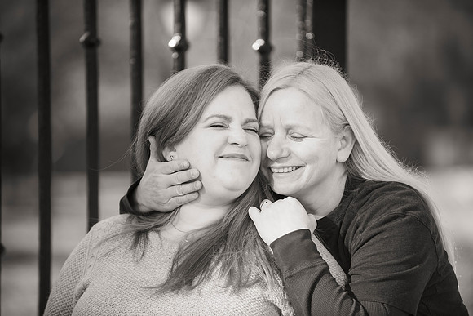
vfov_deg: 7.6
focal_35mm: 180
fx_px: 2365
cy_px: 158
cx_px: 236
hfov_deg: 11.4
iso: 640
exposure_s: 1/2000
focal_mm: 180
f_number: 3.2
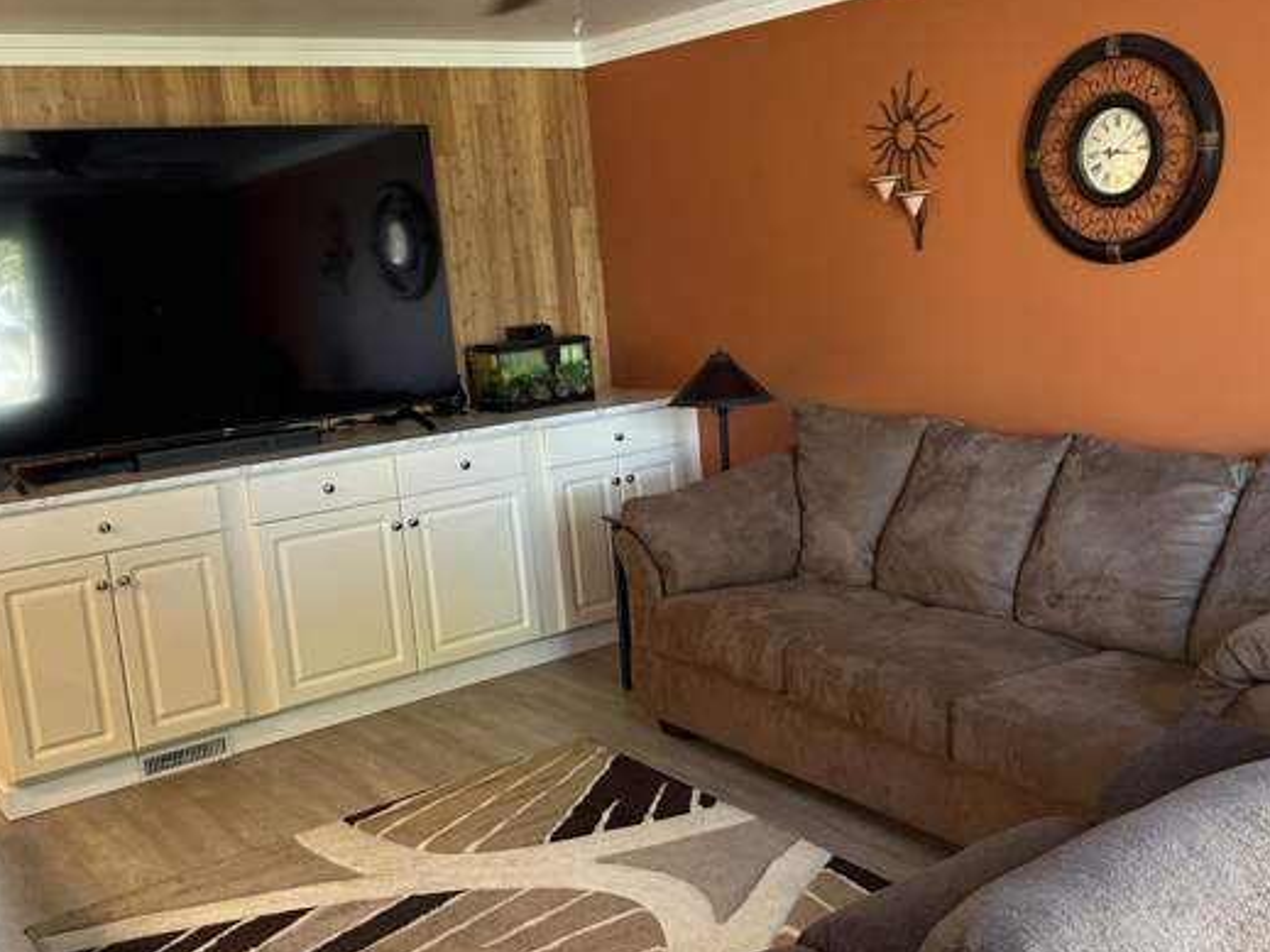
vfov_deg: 38.7
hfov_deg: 50.1
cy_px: 482
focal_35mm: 37
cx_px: 651
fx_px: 1357
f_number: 1.78
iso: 250
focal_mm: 6.86
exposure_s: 1/60
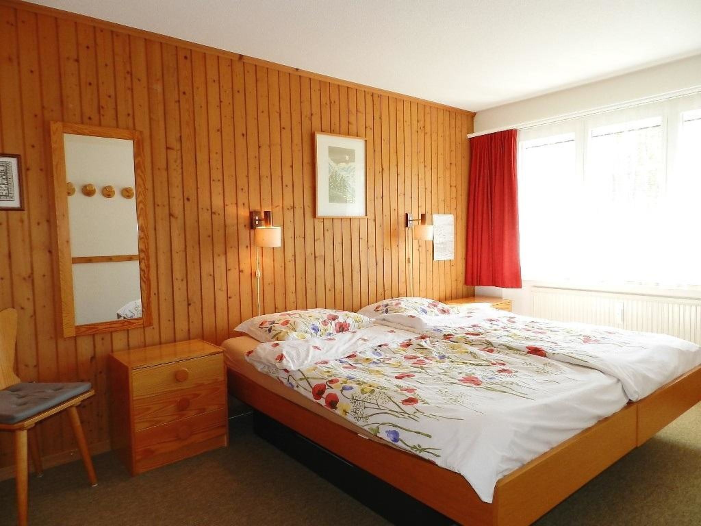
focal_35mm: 23
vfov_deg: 58.9
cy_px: 263
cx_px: 350
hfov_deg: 73.9
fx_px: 466
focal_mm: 4
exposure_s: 1/80
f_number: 3.4
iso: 160
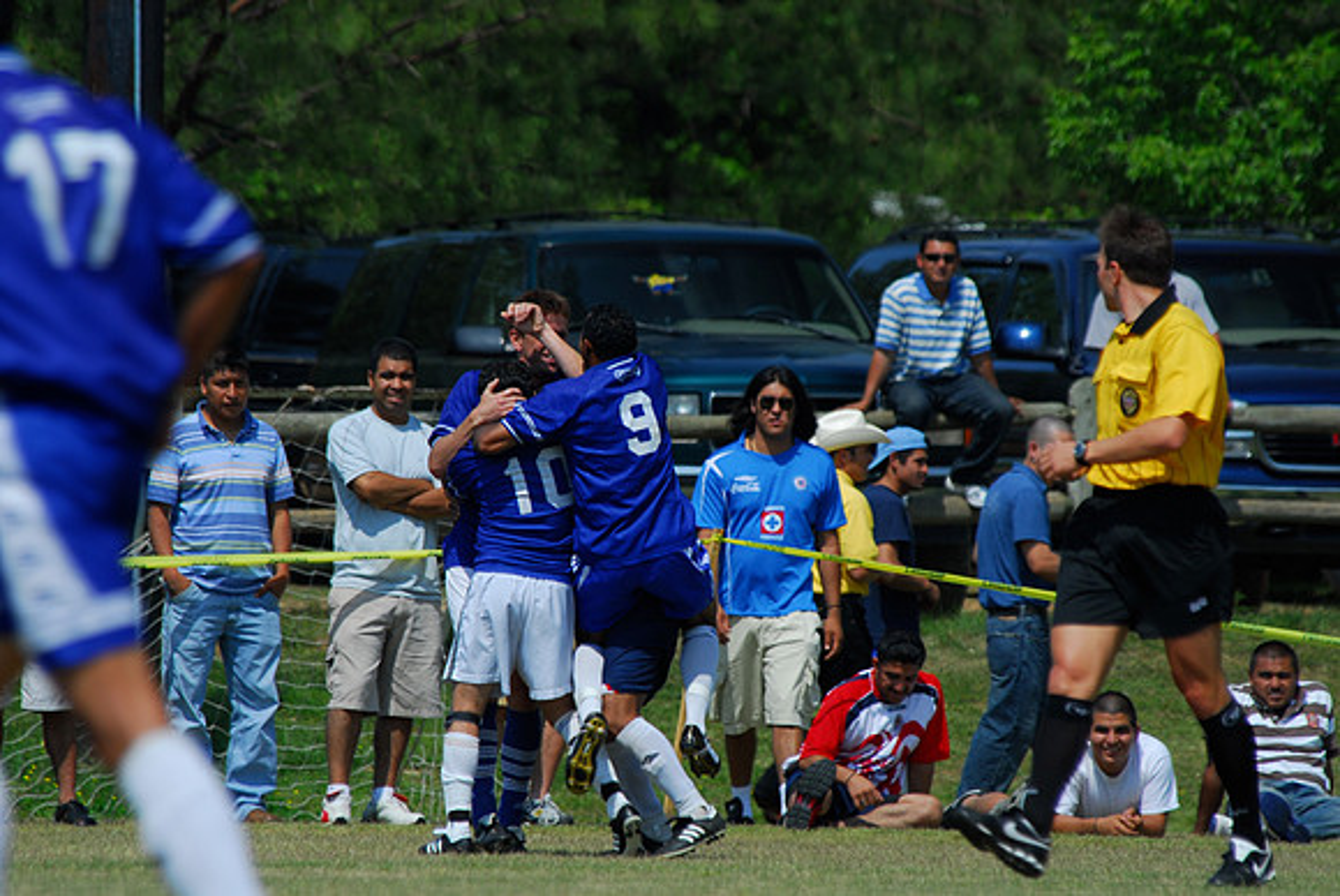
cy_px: 448
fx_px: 22355
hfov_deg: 3.4
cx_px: 670
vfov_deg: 2.3
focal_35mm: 600
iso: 100
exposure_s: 1/160
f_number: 6.3
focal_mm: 400
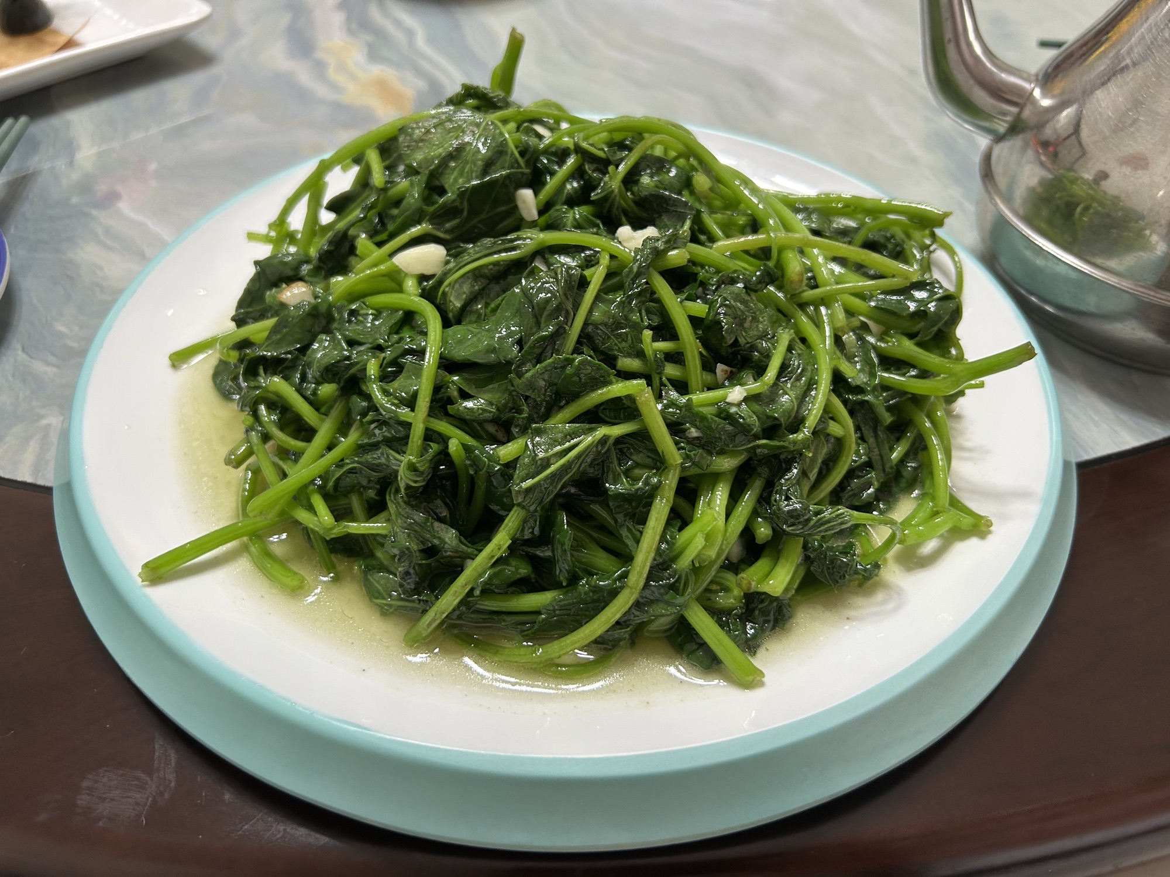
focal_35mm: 26
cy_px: 438
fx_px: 879
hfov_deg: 67.3
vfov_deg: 53.1
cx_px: 585
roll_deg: -0.7
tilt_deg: -44.2
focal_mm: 5.7
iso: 80
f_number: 1.5
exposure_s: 1/100
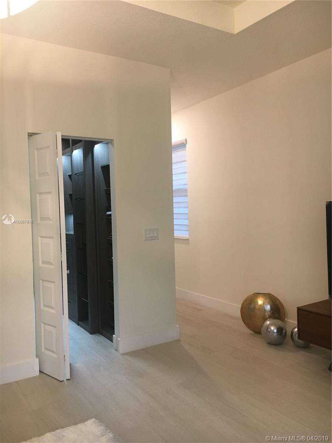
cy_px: 222
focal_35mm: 29
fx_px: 371
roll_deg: +1.2
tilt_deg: -1.9
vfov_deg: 61.7
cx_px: 166
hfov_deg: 48.2
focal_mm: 4.15
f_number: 2.2
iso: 100
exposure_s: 1/30
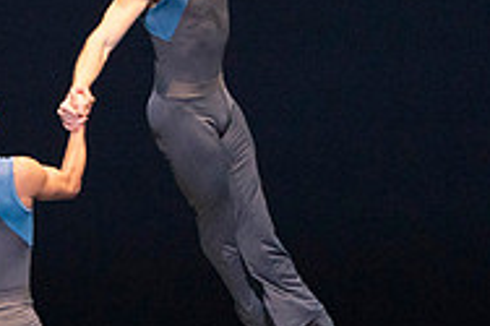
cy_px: 200
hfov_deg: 2.3
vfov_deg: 1.5
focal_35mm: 916
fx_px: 12457
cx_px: 201
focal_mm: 297
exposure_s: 1/400
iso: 6400
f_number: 6.3
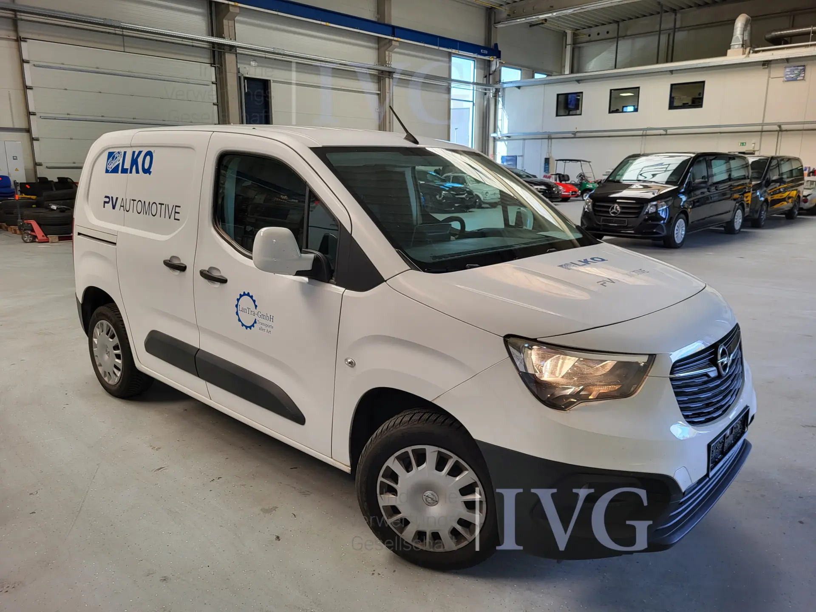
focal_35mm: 26
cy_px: 306
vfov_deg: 53.1
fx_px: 613
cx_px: 408
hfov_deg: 67.3
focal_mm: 5.4
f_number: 1.8
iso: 50
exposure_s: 1/100
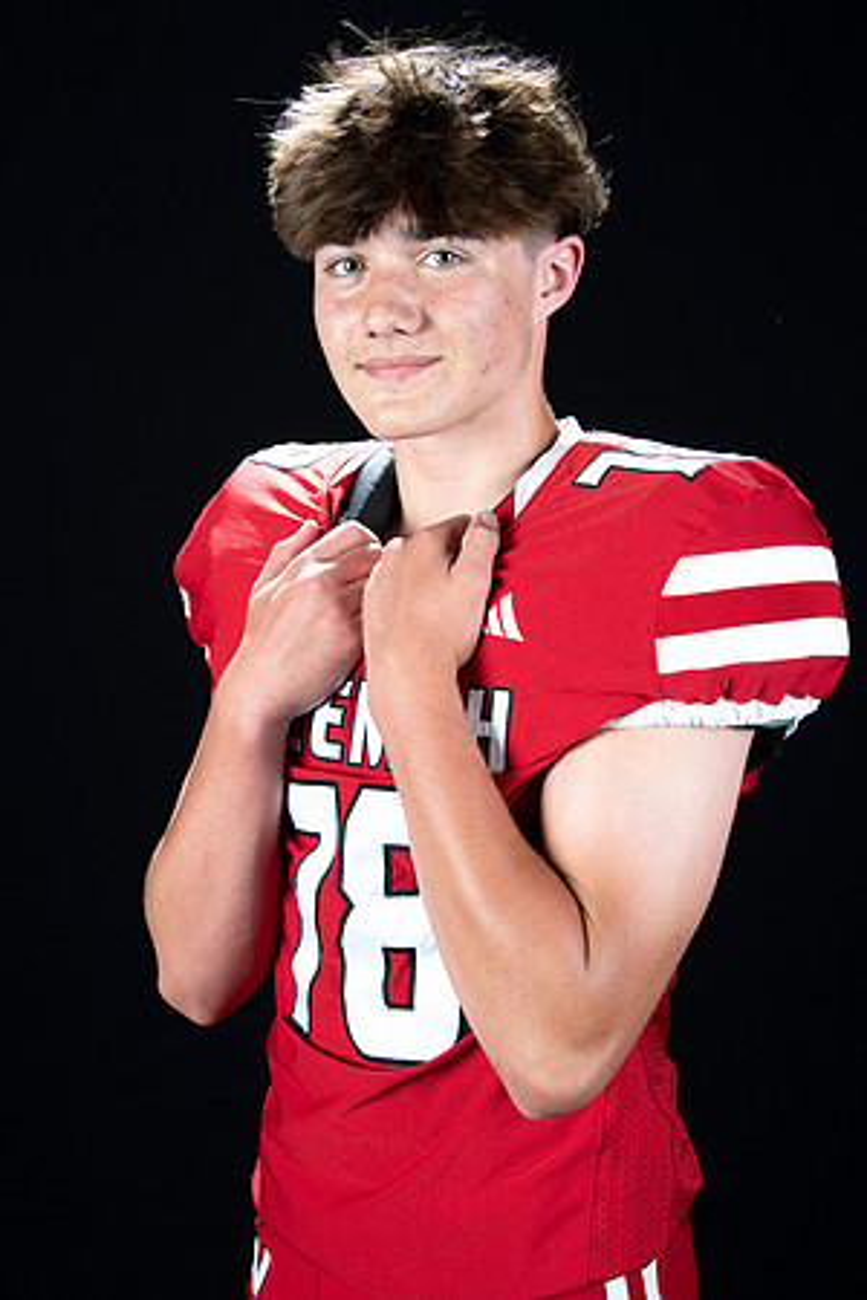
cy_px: 650
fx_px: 2240
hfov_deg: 21.9
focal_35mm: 62
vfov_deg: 32.4
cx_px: 434
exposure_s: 1/160
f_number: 9
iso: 320
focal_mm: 62
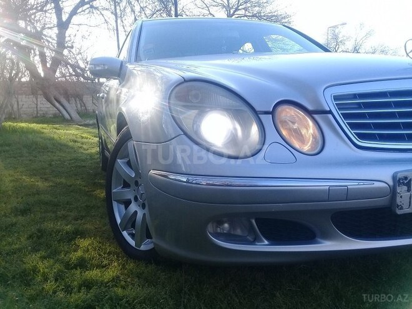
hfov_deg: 58.4
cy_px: 154
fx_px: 369
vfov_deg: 45.4
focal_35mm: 31
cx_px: 206
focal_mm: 3.3
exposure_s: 1/216
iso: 50
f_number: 2.2
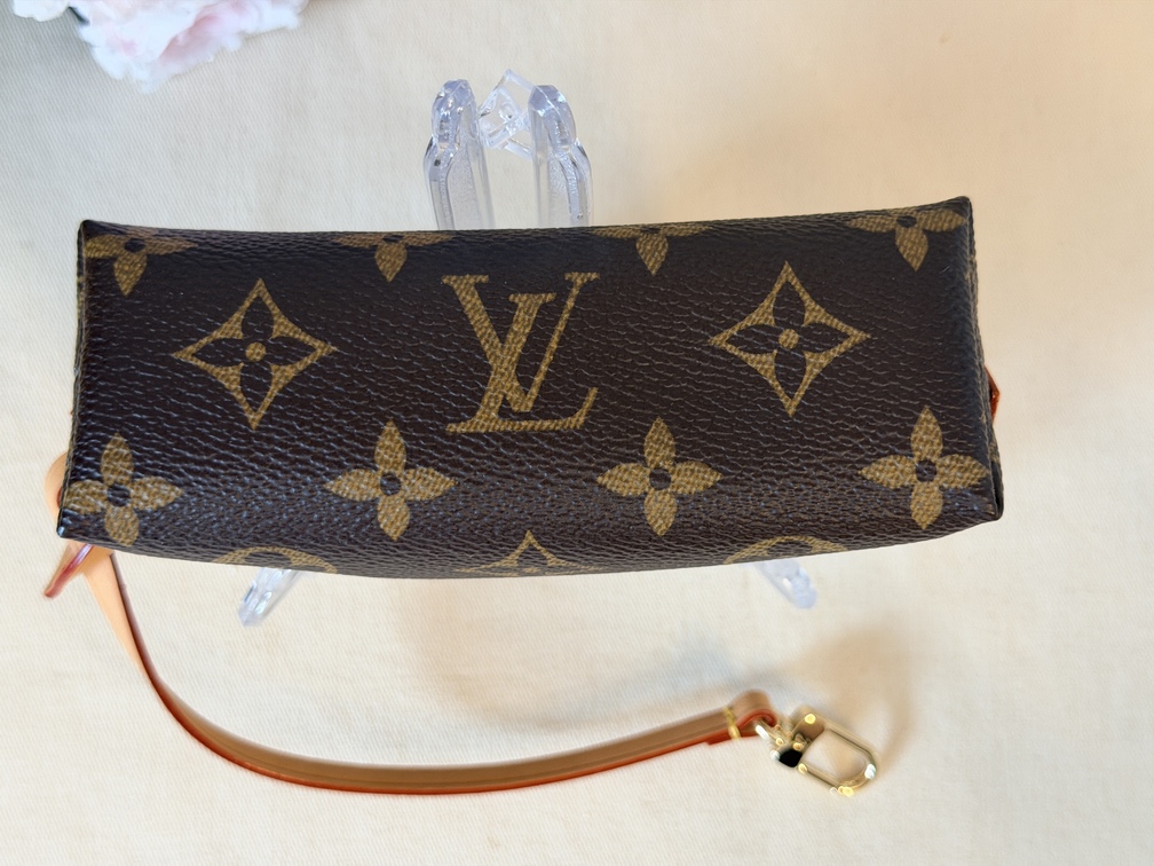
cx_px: 577
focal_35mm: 48
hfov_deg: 39.7
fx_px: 1600
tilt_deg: -82.1
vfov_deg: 30.3
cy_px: 433
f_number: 1.78
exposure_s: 1/50
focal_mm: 6.76
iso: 125
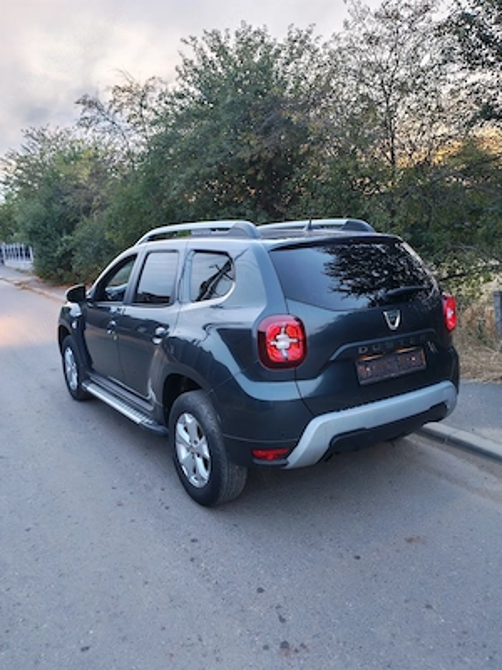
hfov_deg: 51.4
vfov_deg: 65.3
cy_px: 335
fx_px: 522
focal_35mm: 27
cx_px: 251
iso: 500
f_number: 1.9
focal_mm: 6.12
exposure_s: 1/100
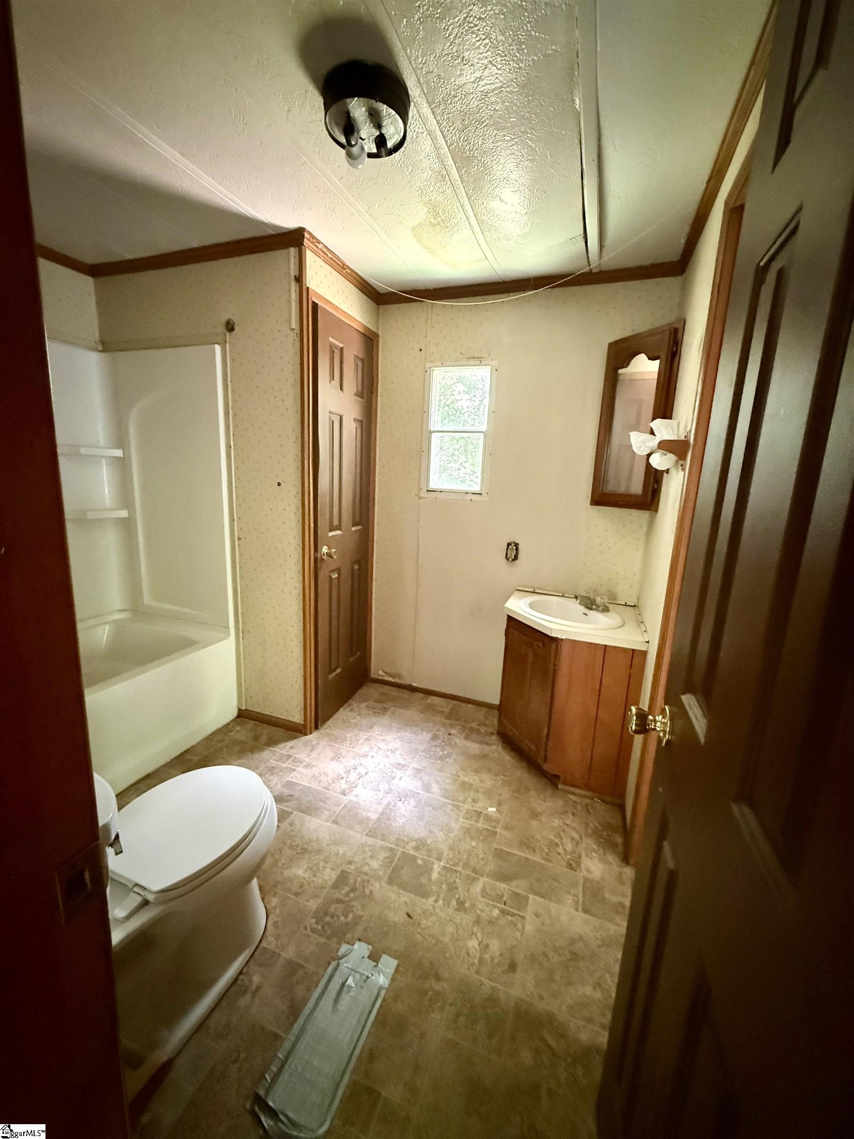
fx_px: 461
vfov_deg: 102.1
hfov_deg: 85.7
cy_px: 570
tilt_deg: -11.0
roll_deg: -3.1
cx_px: 427
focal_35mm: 14
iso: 1250
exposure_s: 1/40
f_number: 2.2
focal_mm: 2.22
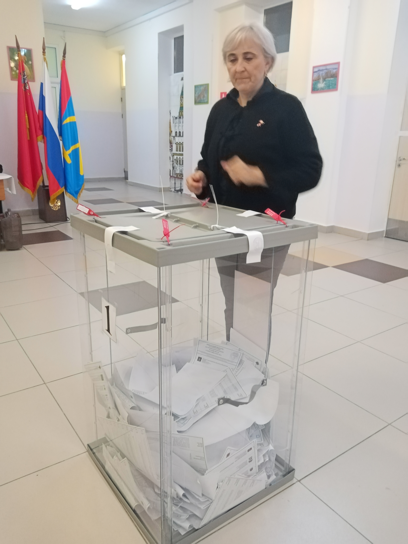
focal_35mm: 26
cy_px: 272
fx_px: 409
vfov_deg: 67.3
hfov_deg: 53.1
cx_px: 204
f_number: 1.8
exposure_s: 1/25
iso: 547
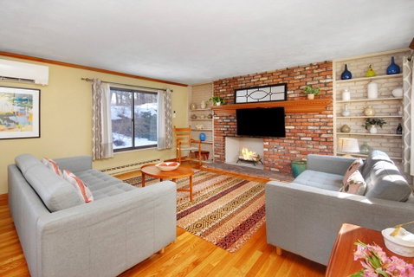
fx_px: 173
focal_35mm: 15
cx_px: 207
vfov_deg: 77.5
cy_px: 138
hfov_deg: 100.3
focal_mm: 10
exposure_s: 1/60
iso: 500
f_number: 5.6
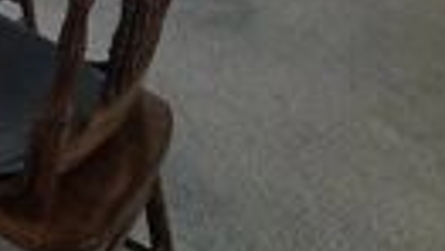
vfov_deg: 12.2
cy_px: -421
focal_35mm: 69
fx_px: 815
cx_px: -221
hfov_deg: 24.1
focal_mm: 2.2
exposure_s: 1/120
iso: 200
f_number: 1.9
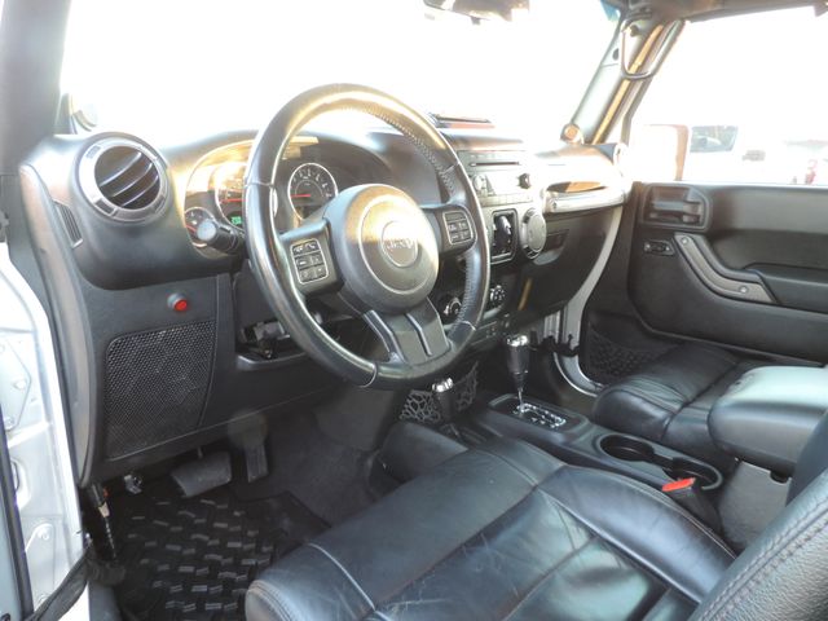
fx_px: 574
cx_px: 414
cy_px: 310
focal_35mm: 24
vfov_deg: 56.8
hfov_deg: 71.6
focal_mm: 4.3
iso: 400
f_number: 3
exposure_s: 1/15
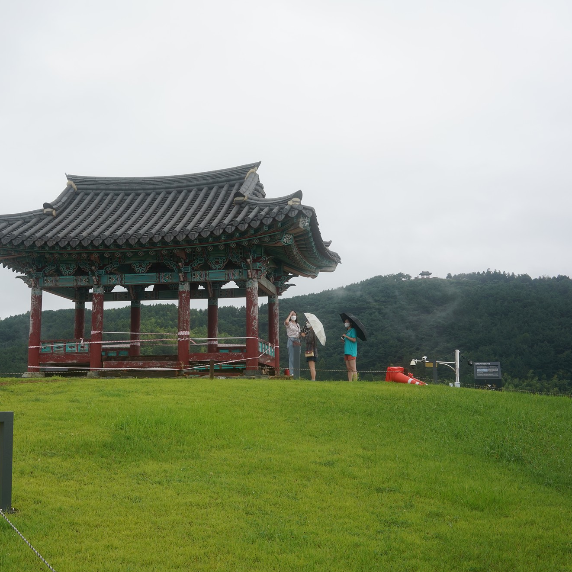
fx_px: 841
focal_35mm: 45
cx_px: 194
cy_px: 288
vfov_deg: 37.6
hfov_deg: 37.2
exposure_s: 1/100
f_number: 11
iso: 400
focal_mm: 35
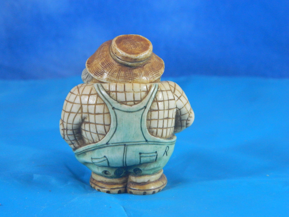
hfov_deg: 19.1
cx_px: 144
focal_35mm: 103
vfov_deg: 14.4
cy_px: 108
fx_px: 860
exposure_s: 1/25
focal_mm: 18.6
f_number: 4.5
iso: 400
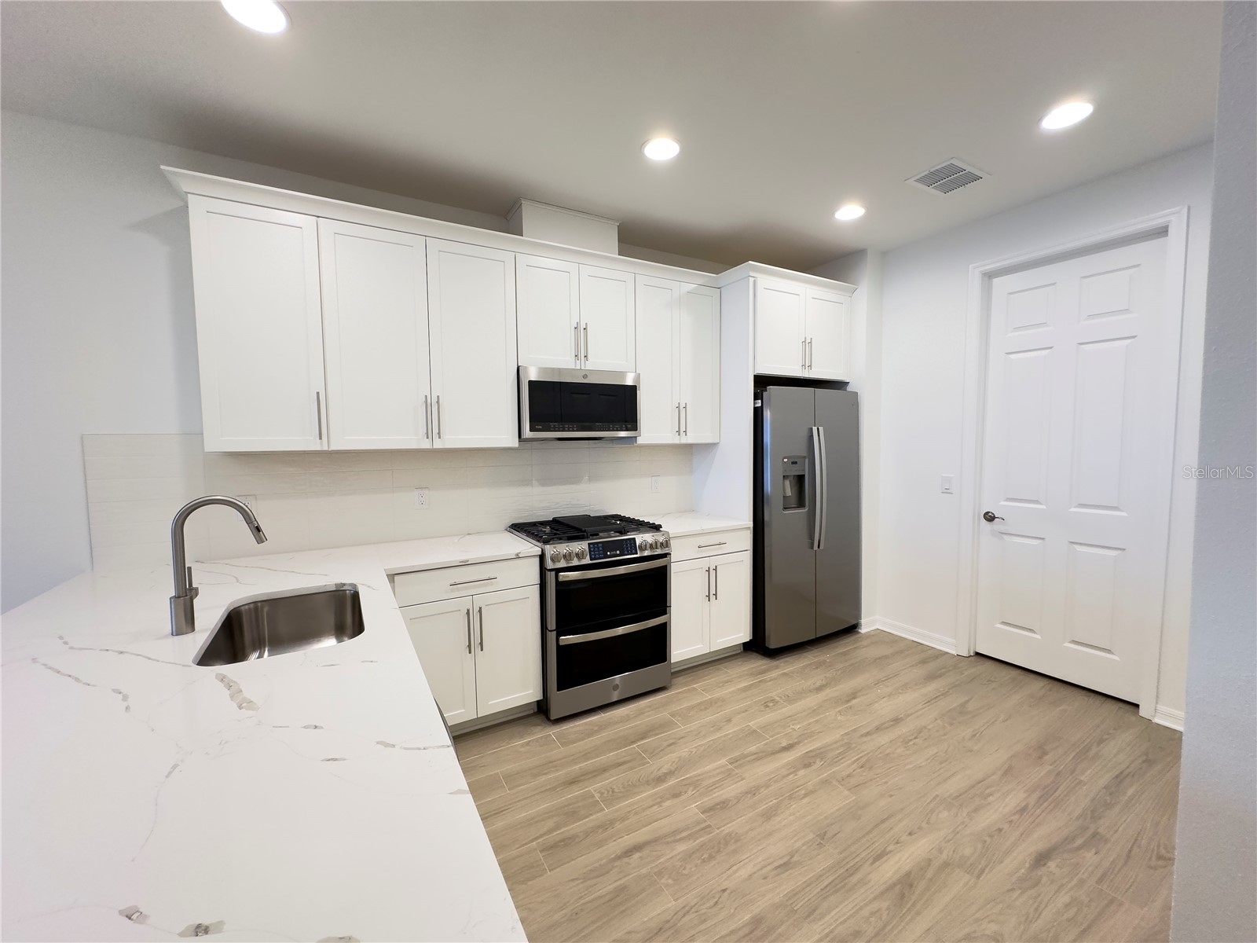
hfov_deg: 102.1
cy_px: 472
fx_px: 508
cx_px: 628
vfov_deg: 85.7
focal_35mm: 14
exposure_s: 1/60
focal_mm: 2.22
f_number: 2.2
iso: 200
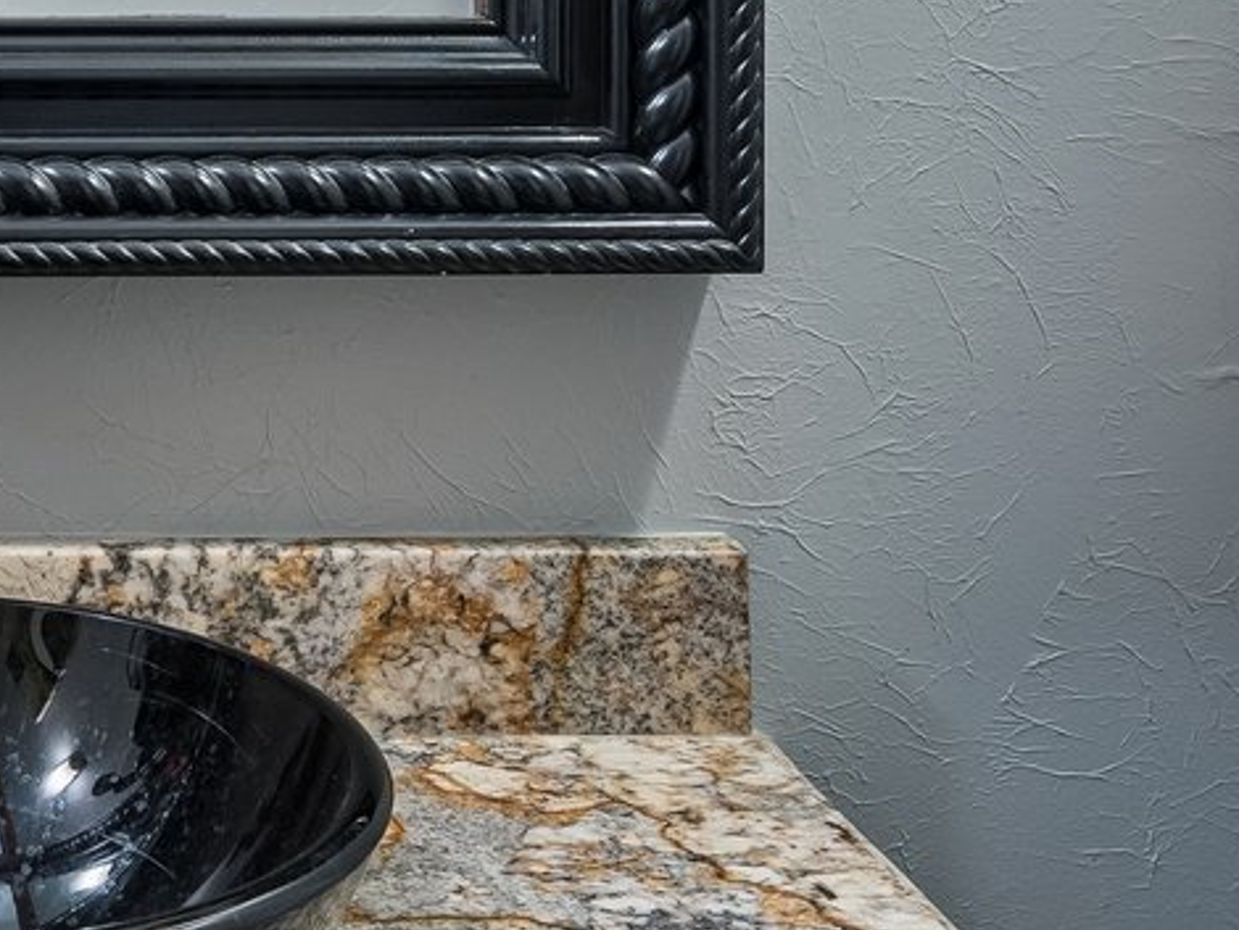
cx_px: -145
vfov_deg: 20.6
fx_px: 2399
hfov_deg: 26.5
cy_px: -175
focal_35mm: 67
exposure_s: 1/1.25
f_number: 8
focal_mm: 16
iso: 200
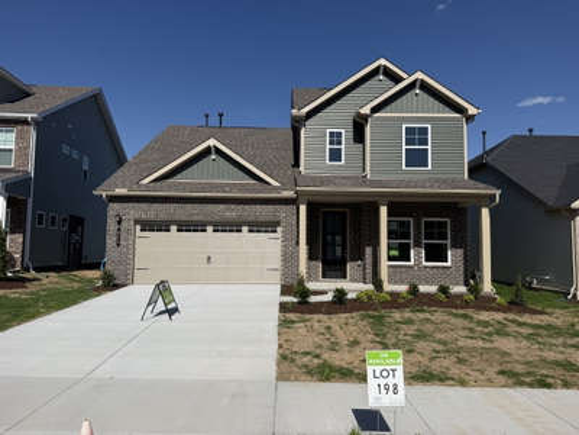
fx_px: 401
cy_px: 218
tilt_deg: +3.7
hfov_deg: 71.6
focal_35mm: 24
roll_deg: -0.3
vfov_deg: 56.8
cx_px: 290
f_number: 1.78
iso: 100
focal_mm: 6.76
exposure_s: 1/10309
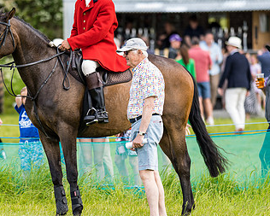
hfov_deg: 6.7
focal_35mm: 289
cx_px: 110
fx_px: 2310
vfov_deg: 5.4
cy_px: 114
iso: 50
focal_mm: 135
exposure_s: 1/640
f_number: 1.8
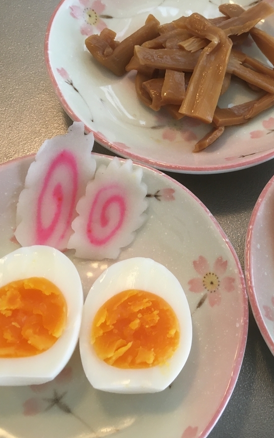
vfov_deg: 47.2
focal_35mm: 42
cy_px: 221
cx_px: 258
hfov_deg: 29.0
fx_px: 502
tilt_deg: -63.5
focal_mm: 4.15
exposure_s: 1/33
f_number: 2.2
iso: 100
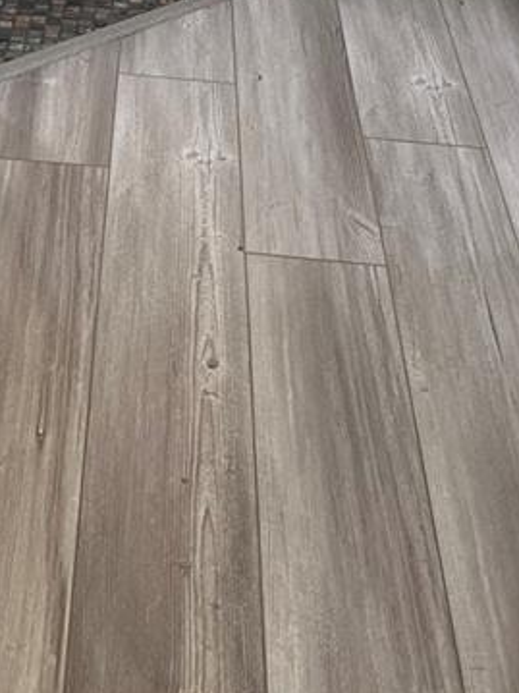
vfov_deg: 20.0
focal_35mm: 87
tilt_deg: -15.2
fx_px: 1740
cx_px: 139
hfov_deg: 16.9
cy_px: -288
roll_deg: -5.4
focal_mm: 5.7
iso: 125
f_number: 1.5
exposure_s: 1/120
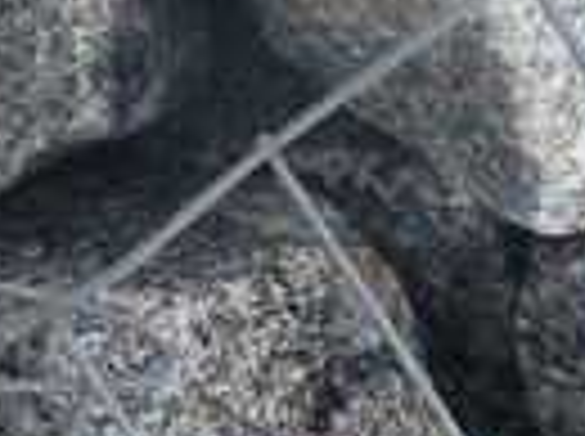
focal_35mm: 148
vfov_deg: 9.8
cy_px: -166
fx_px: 2497
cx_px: -216
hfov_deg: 12.8
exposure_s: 1/60
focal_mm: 4.3
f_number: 3.3
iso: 100
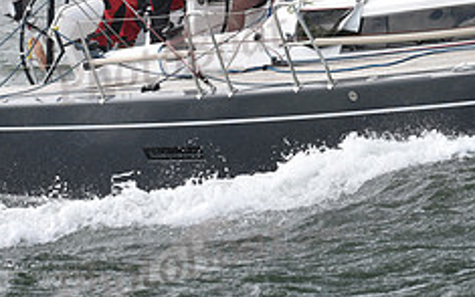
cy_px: -80
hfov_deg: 9.7
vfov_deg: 6.1
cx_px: 447
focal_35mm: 214
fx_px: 2771
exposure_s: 1/1000
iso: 320
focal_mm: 85
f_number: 5.6
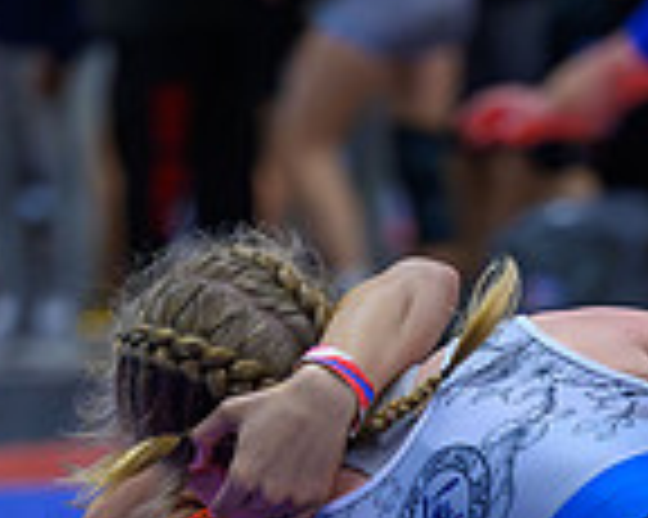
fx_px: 7321
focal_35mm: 382
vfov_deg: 4.0
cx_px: 410
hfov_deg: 5.1
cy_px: 727
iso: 9000
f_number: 2.8
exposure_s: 1/800
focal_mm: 101
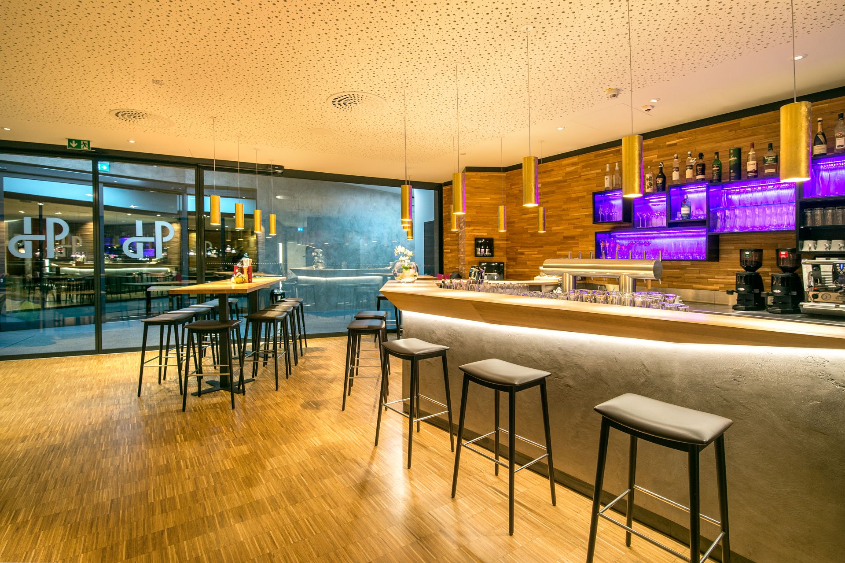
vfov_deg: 70.4
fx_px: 399
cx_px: 422
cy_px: 282
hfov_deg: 93.3
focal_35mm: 17
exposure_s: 1/10
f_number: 6.3
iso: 400
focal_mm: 17
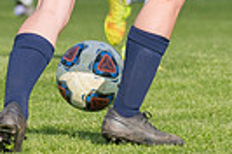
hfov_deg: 1.5
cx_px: 127
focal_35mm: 1374
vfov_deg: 1.0
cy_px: -119
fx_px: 8834
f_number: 5.6
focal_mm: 210
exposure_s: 1/2000
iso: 400
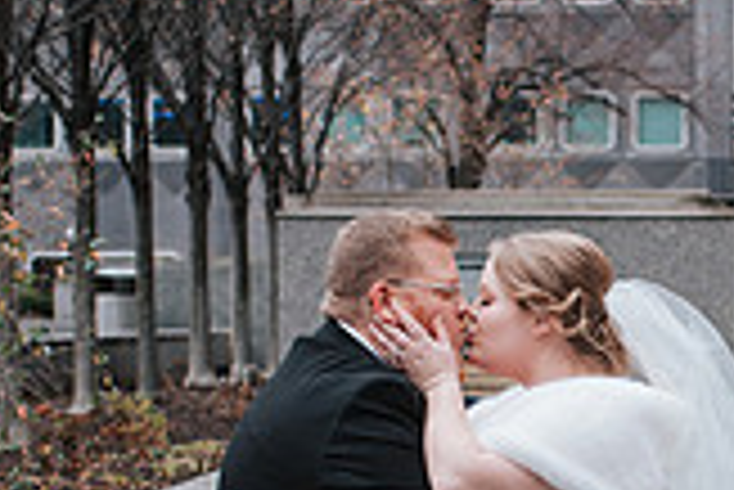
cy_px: 551
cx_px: 625
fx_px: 2816
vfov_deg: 9.8
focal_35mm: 138
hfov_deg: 14.7
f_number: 3.2
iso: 560
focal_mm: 35
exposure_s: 1/320
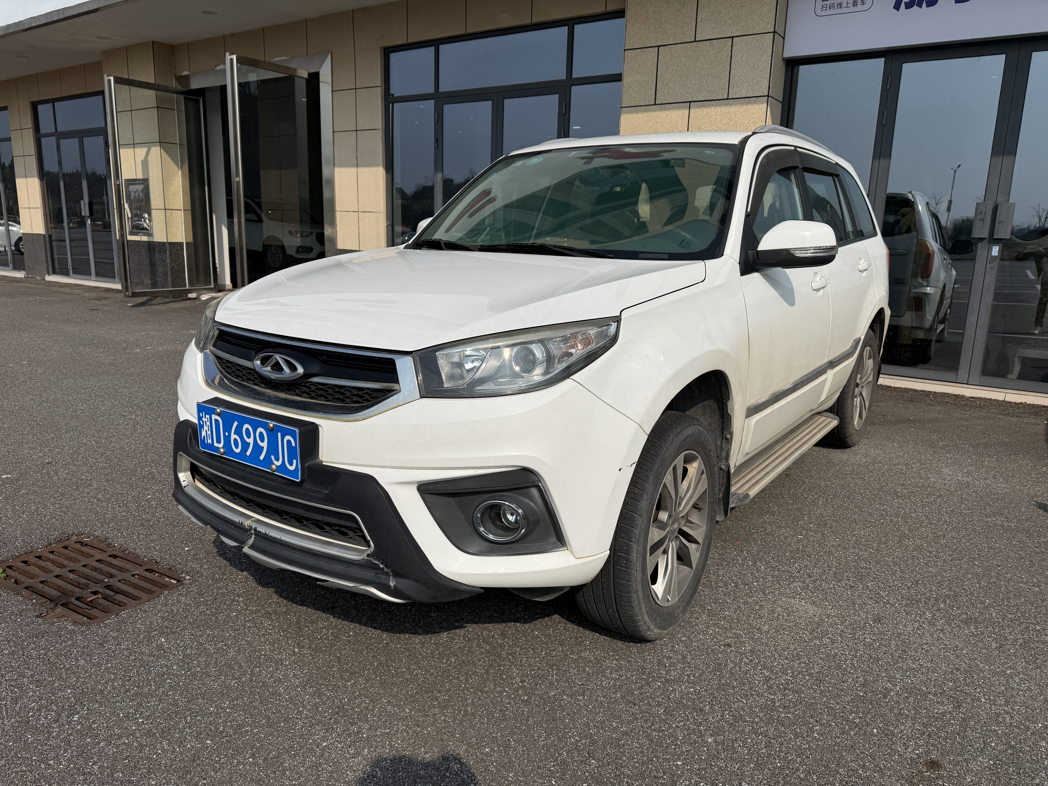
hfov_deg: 71.6
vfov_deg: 56.8
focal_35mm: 24
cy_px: 393
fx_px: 727
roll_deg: -1.8
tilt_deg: -11.5
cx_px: 524
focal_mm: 6.76
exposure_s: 1/9091
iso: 80
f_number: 1.78
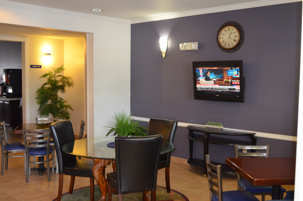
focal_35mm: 39
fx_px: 328
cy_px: 100
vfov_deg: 34.1
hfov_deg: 49.6
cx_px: 152
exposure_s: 1/60
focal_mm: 26
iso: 1400
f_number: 4.2
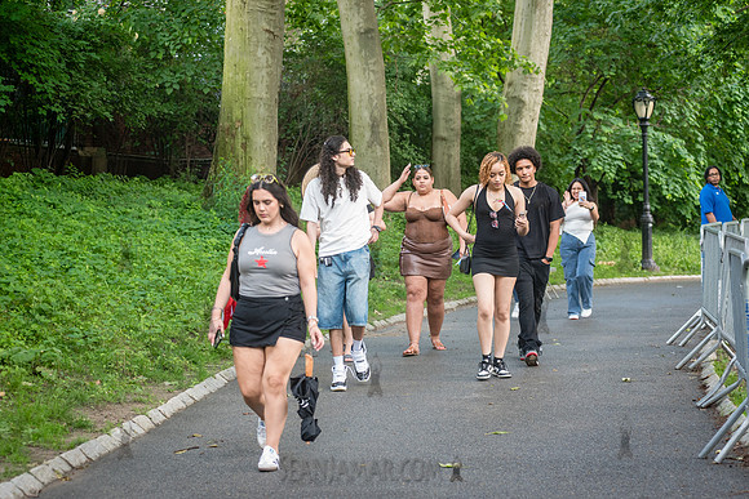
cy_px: 250
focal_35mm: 81
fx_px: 1690
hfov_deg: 25.0
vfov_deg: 16.8
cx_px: 374
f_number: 4
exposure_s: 1/100
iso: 1000
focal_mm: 80
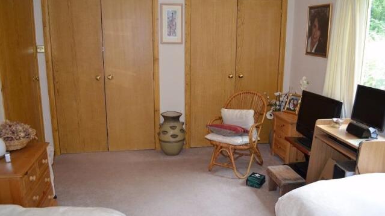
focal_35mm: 29
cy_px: 110
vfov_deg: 40.1
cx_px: 197
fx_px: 296
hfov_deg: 66.1
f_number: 3.5
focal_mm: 18
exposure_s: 1/60
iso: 800
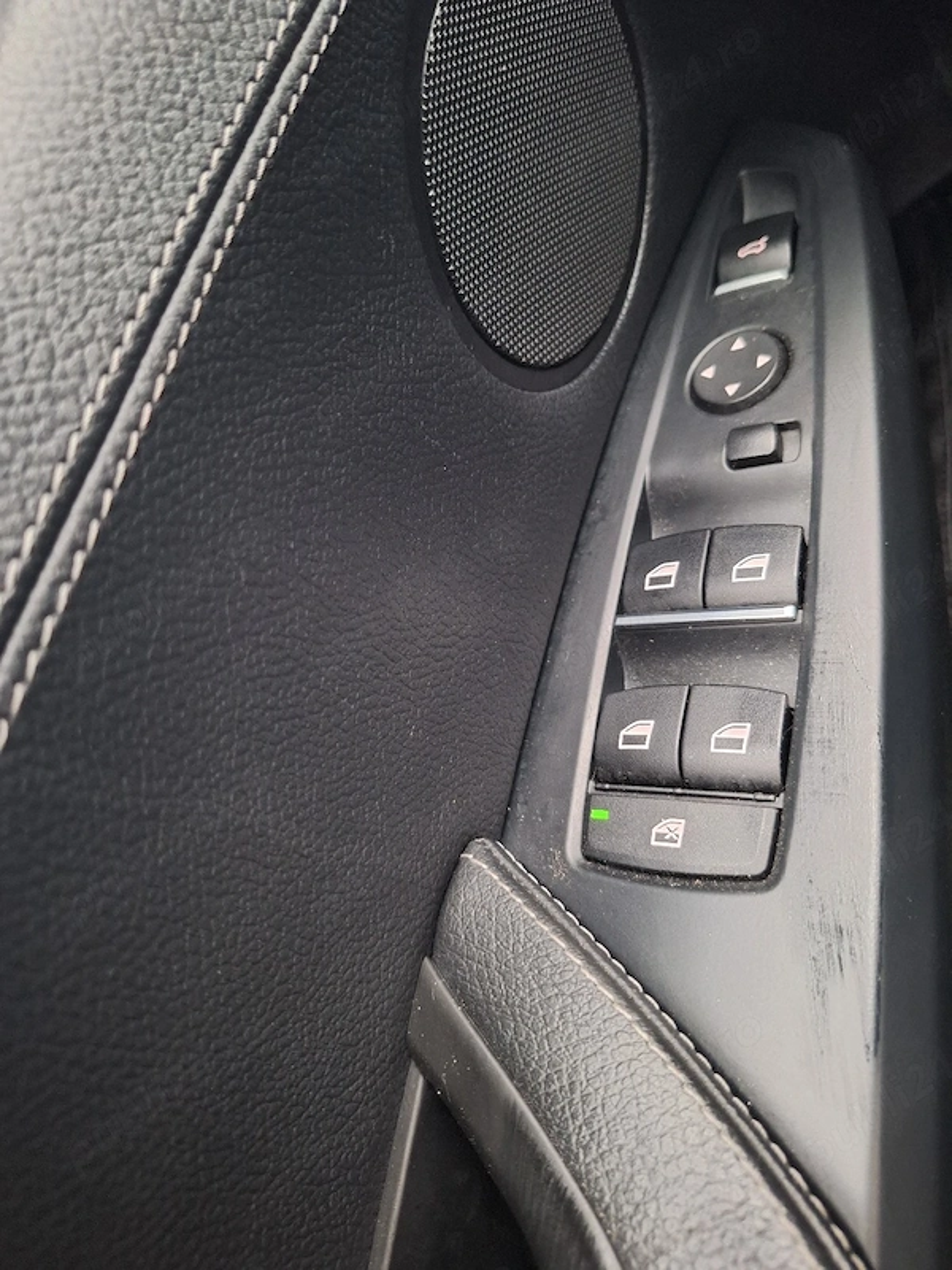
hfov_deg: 58.9
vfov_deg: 73.9
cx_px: 476
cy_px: 635
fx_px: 843
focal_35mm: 23
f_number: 1.8
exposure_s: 1/20
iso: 640
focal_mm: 5.54
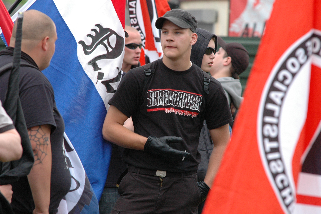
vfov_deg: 4.6
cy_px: 107
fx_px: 2673
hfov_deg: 6.9
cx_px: 160
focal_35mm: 300
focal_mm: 200
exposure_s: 1/500
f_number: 5.6
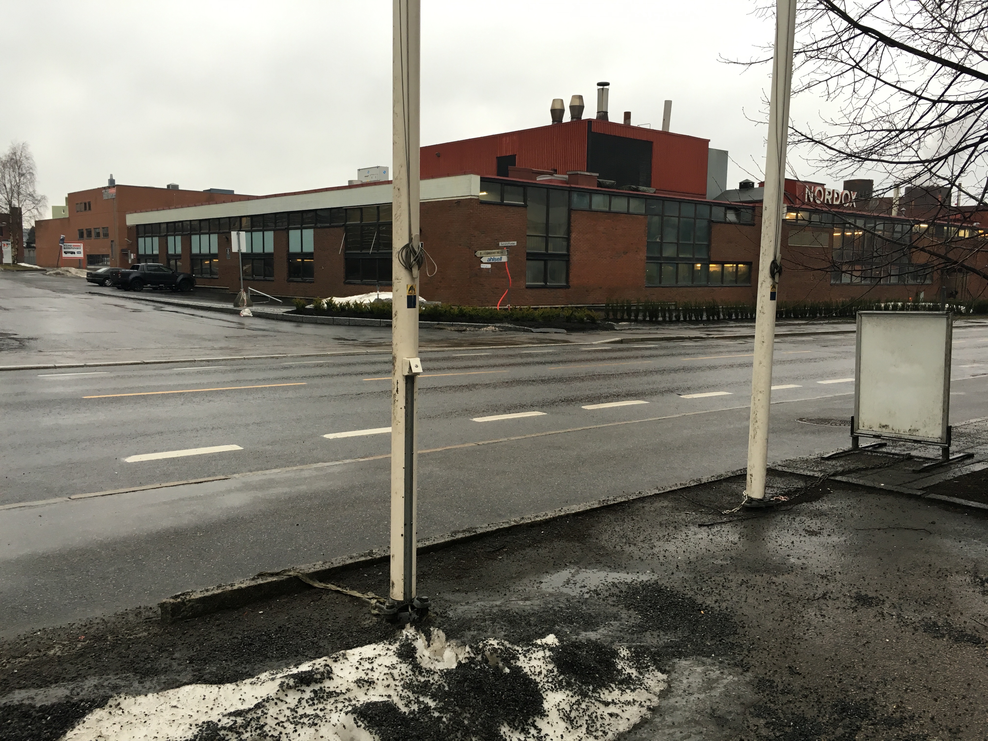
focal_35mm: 29
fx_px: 828
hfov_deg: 61.7
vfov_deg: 48.2
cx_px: 494
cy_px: 370
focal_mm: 4.15
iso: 32
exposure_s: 1/33
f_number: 2.2
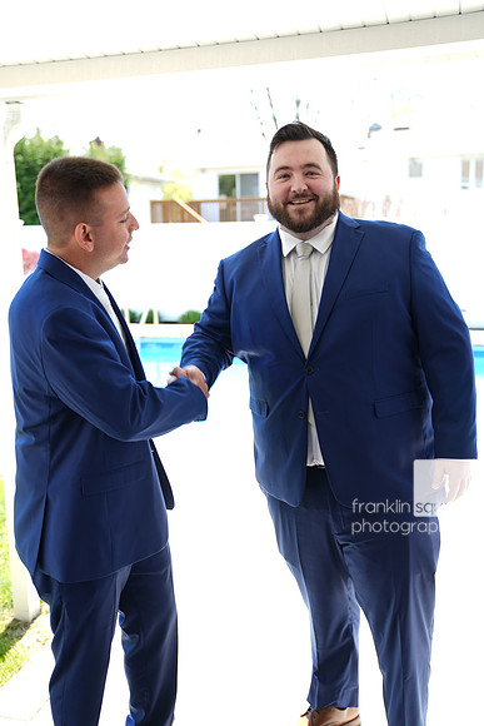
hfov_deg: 36.9
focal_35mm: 36
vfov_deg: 53.1
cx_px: 242
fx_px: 726
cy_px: 363
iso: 50
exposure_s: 1/100
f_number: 2.8
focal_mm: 36
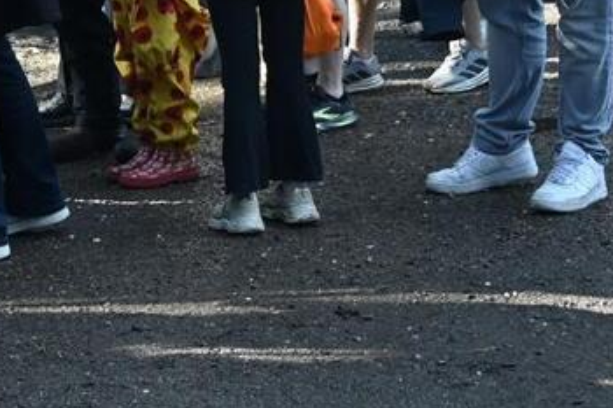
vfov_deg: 9.9
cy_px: -71
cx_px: 172
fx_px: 2315
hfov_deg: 15.0
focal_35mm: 136
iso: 500
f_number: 4
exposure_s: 1/125
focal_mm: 32.5
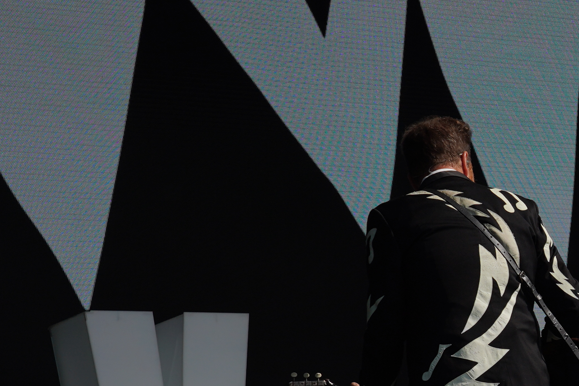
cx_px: 686
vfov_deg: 8.5
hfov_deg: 12.4
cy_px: 335
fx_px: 2605
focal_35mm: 162
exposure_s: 1/800
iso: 100
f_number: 8
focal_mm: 56
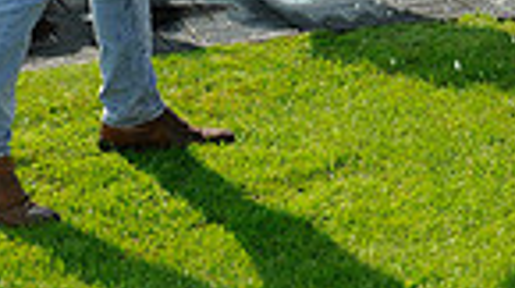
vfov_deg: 8.5
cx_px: 440
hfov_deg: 16.4
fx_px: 1772
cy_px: -388
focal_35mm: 130
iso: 400
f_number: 7.1
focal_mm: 31
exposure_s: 1/640
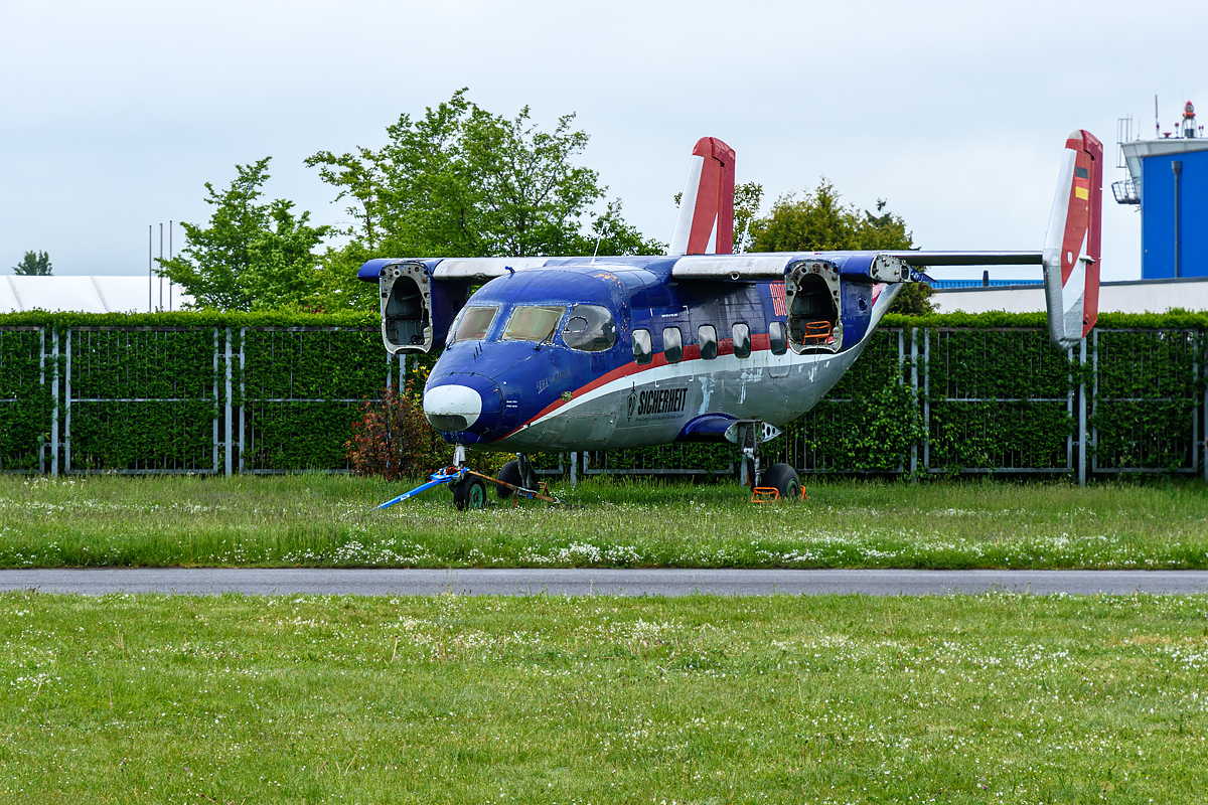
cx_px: 604
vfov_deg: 11.4
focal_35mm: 120
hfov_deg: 17.1
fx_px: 4026
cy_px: 402
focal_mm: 80
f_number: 8
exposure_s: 1/320
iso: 200
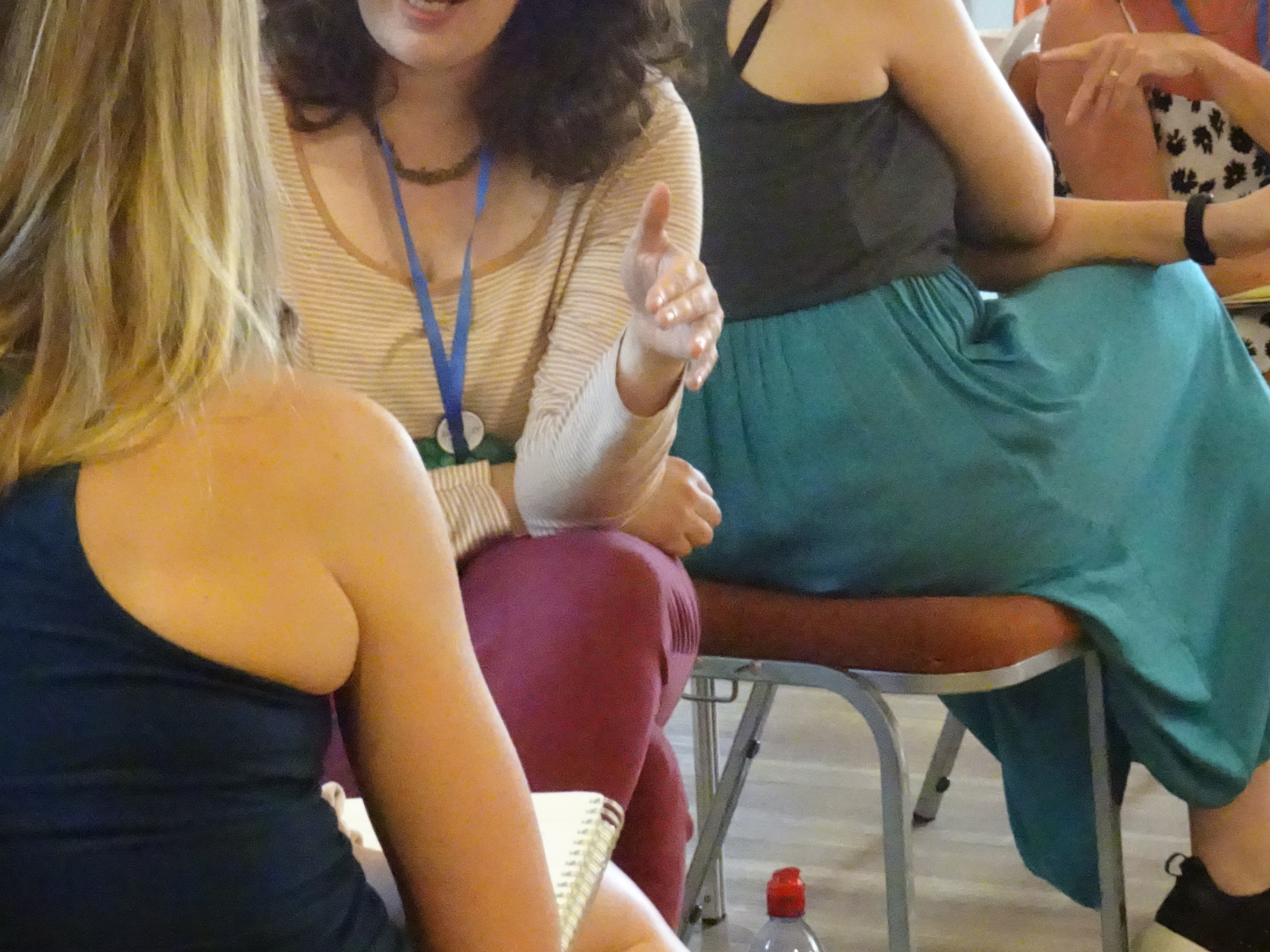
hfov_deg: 14.9
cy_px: 354
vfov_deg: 11.2
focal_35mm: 132
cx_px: 569
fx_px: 4843
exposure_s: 1/60
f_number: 5
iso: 2000
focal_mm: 12.42
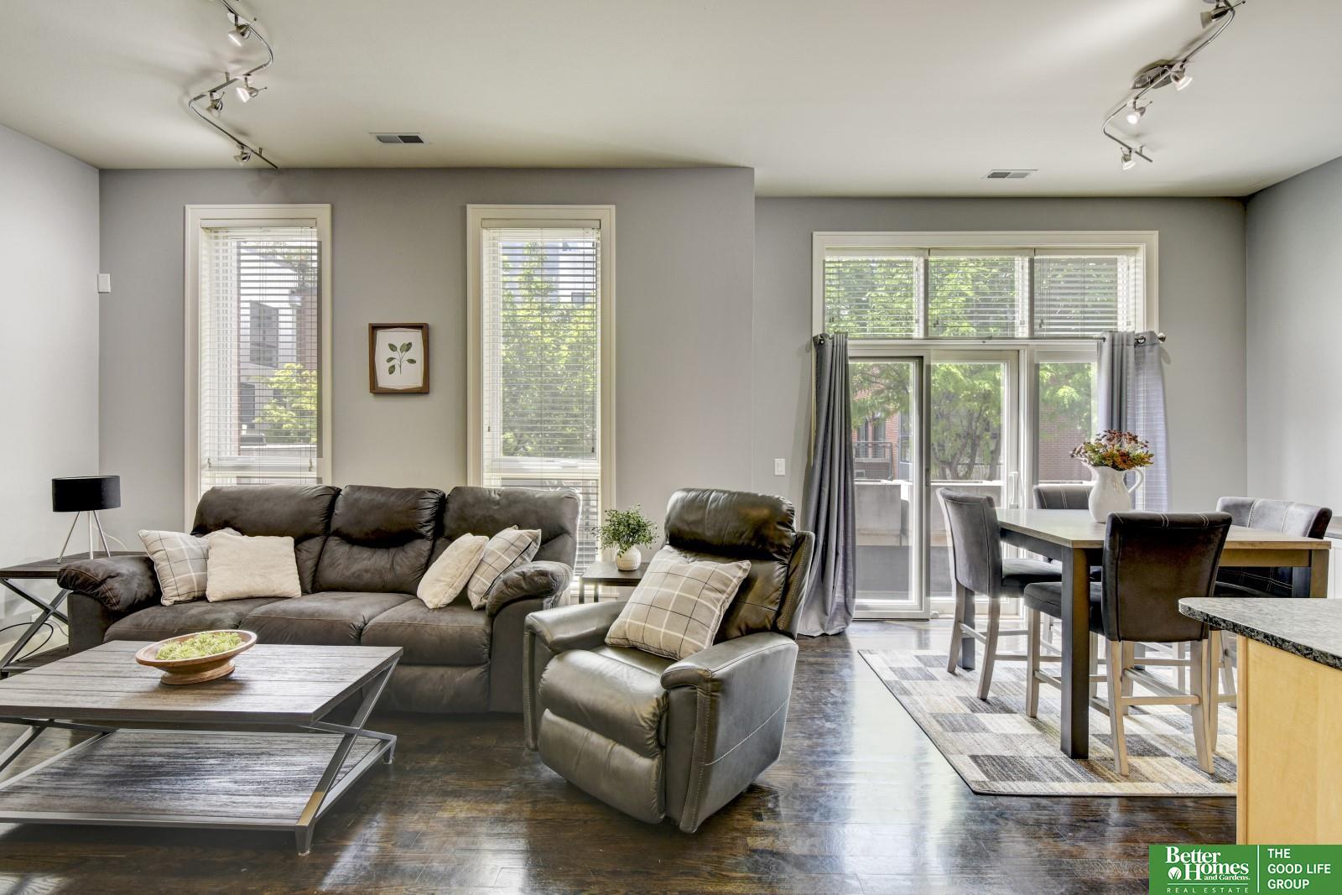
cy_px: 448
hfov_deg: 100.4
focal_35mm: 15
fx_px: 559
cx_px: 671
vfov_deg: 77.3
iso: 400
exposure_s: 1/20
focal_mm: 10
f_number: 8
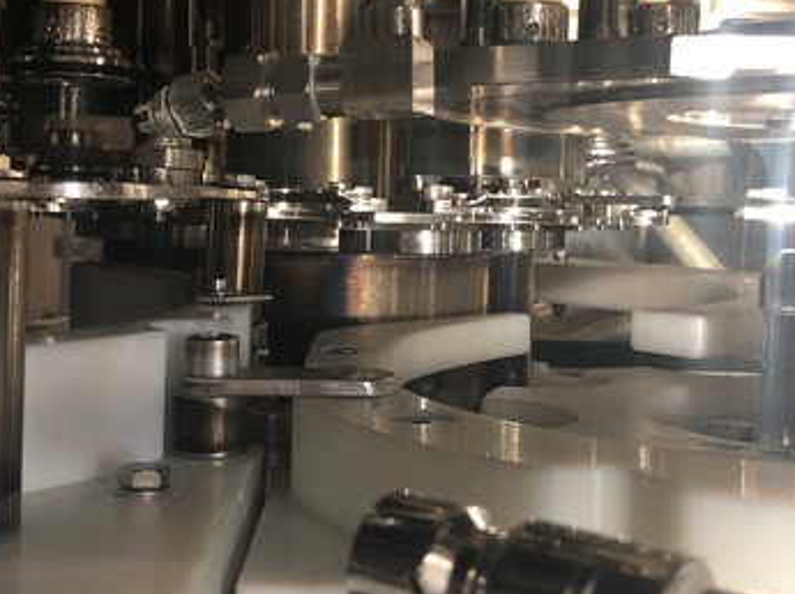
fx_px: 1193
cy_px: 212
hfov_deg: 36.8
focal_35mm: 52
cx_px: 376
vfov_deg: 27.9
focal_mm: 4
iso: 80
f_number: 1.8
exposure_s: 1/16
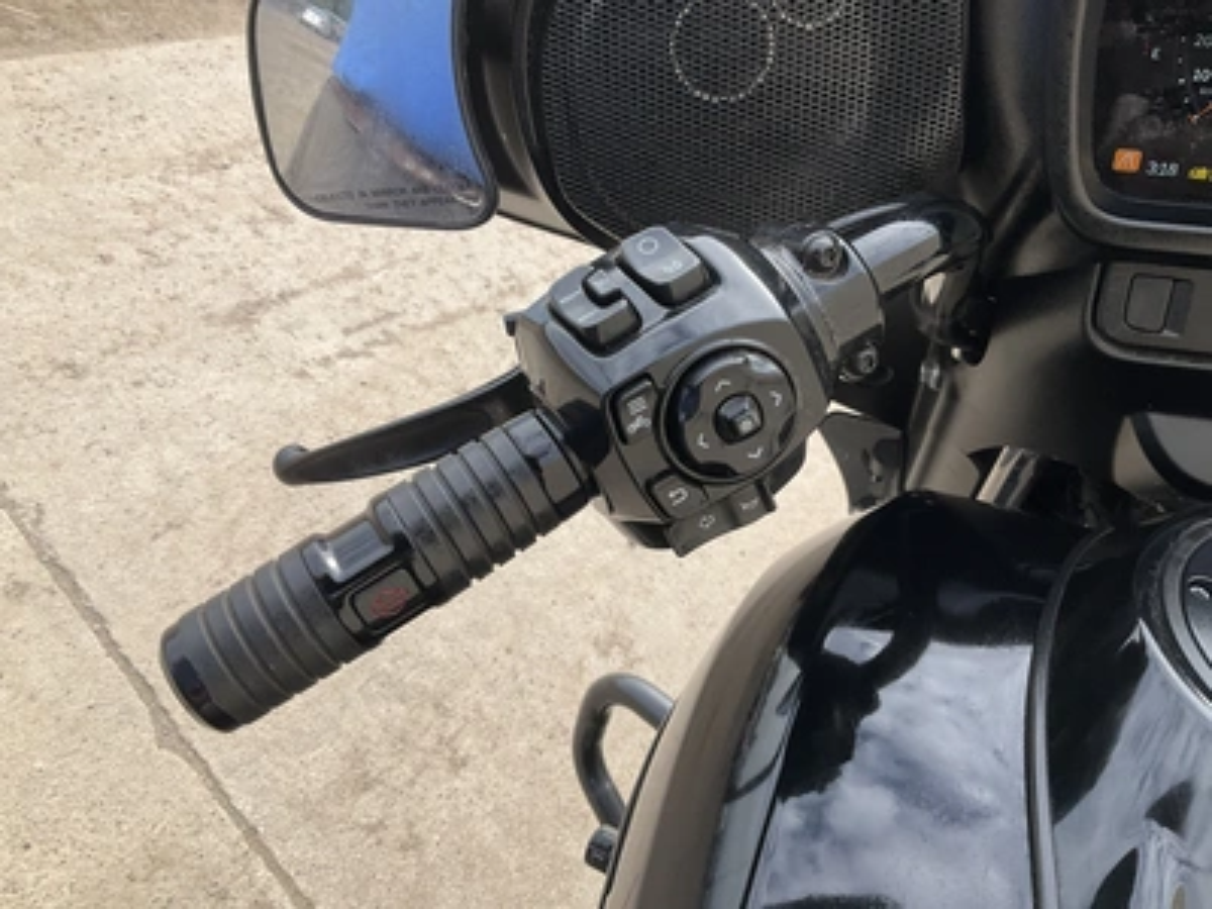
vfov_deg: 48.2
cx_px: 606
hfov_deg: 61.7
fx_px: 1015
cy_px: 454
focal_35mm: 29
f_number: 1.8
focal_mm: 3
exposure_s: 1/842
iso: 25
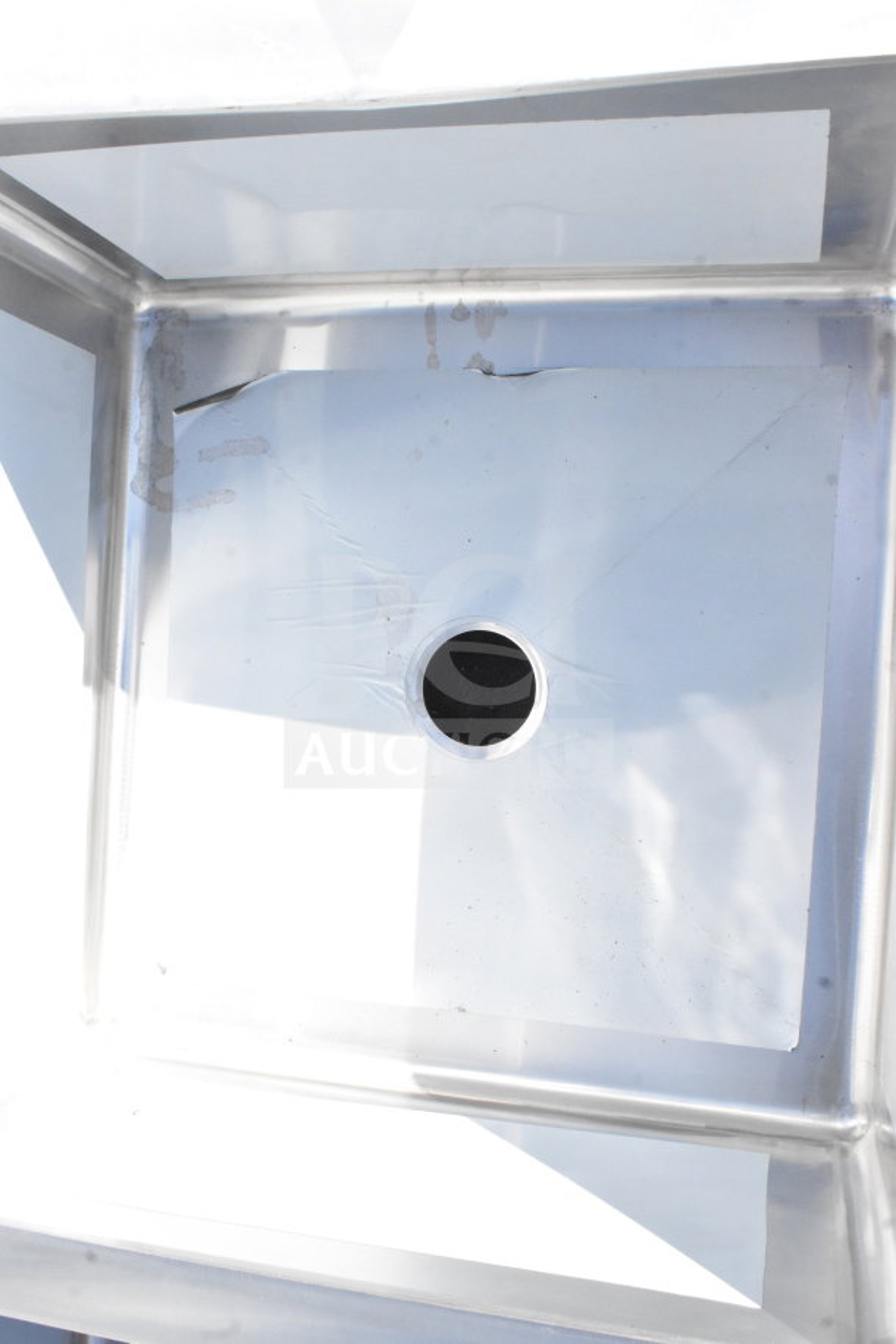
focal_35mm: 36
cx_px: 448
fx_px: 1344
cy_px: 672
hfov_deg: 36.9
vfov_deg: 53.1
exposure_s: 1/1600
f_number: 20
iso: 6400
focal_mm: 24
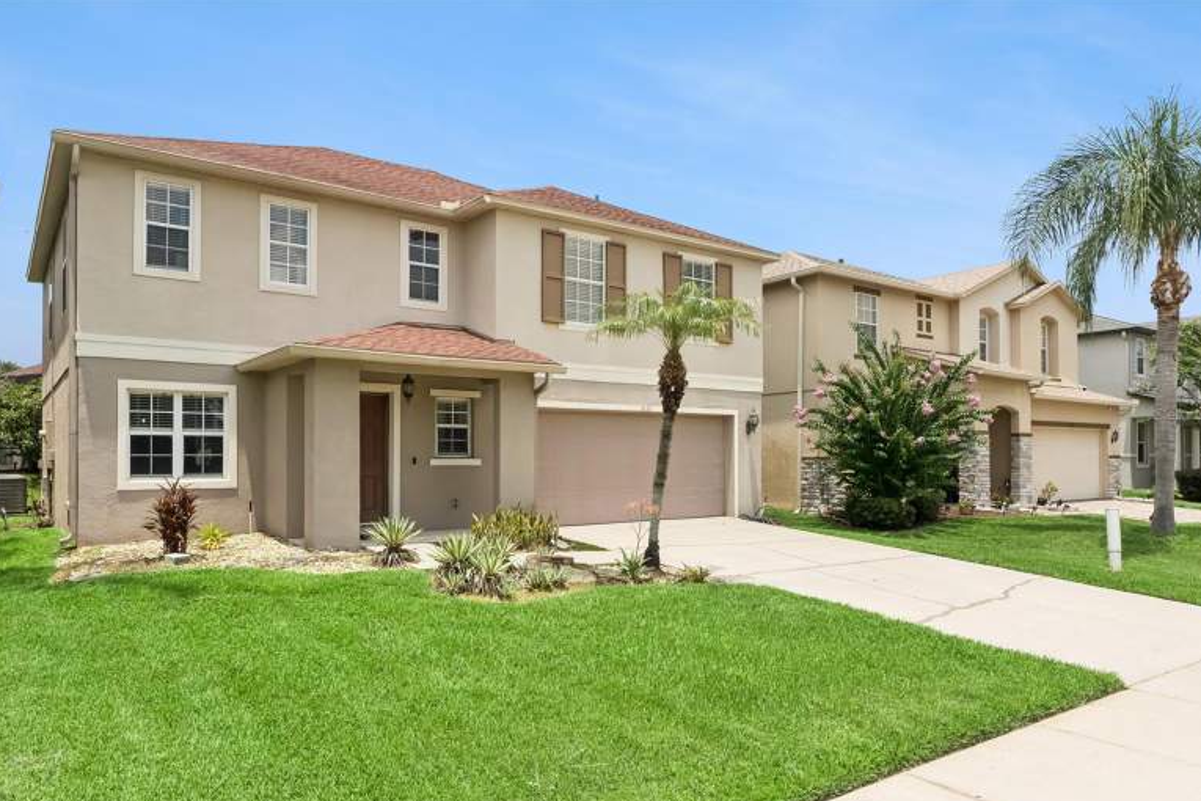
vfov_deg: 55.1
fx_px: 767
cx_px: 597
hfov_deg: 76.1
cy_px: 414
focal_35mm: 23
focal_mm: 15.3
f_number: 10
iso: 500
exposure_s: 1/1250
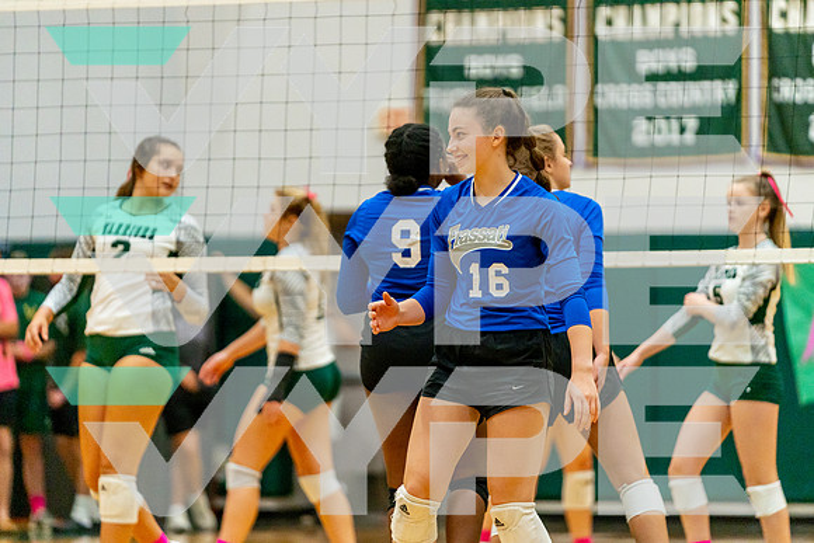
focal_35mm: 200
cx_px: 407
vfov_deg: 6.9
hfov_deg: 10.3
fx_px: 4523
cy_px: 272
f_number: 2.8
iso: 2500
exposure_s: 1/2500
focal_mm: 200
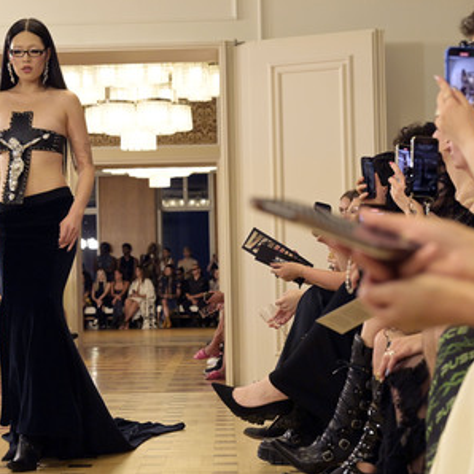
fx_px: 1394
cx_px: 176
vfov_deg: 19.3
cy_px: 237
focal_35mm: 90
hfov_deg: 19.3
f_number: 7.1
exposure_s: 1/640
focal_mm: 70
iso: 6400
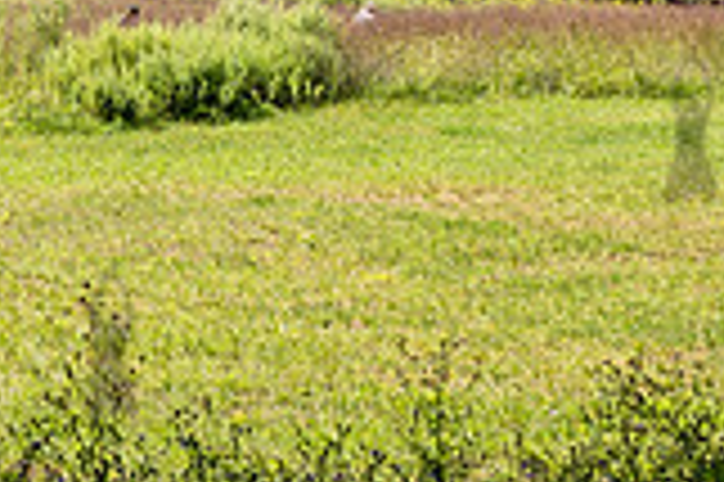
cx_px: 108
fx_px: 3616
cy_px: -97
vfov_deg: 7.5
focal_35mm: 180
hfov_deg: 11.4
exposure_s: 1/320
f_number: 6.3
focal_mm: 50
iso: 100
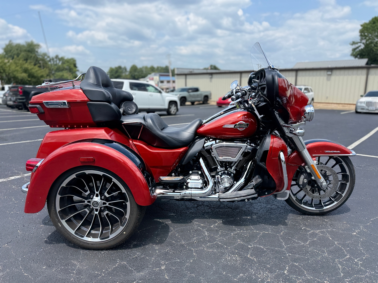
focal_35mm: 24
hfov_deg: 71.6
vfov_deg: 56.8
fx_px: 262
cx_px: 189
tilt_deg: -11.4
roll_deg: -1.5
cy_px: 142
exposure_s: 1/3584
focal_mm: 6.76
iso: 80
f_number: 1.78
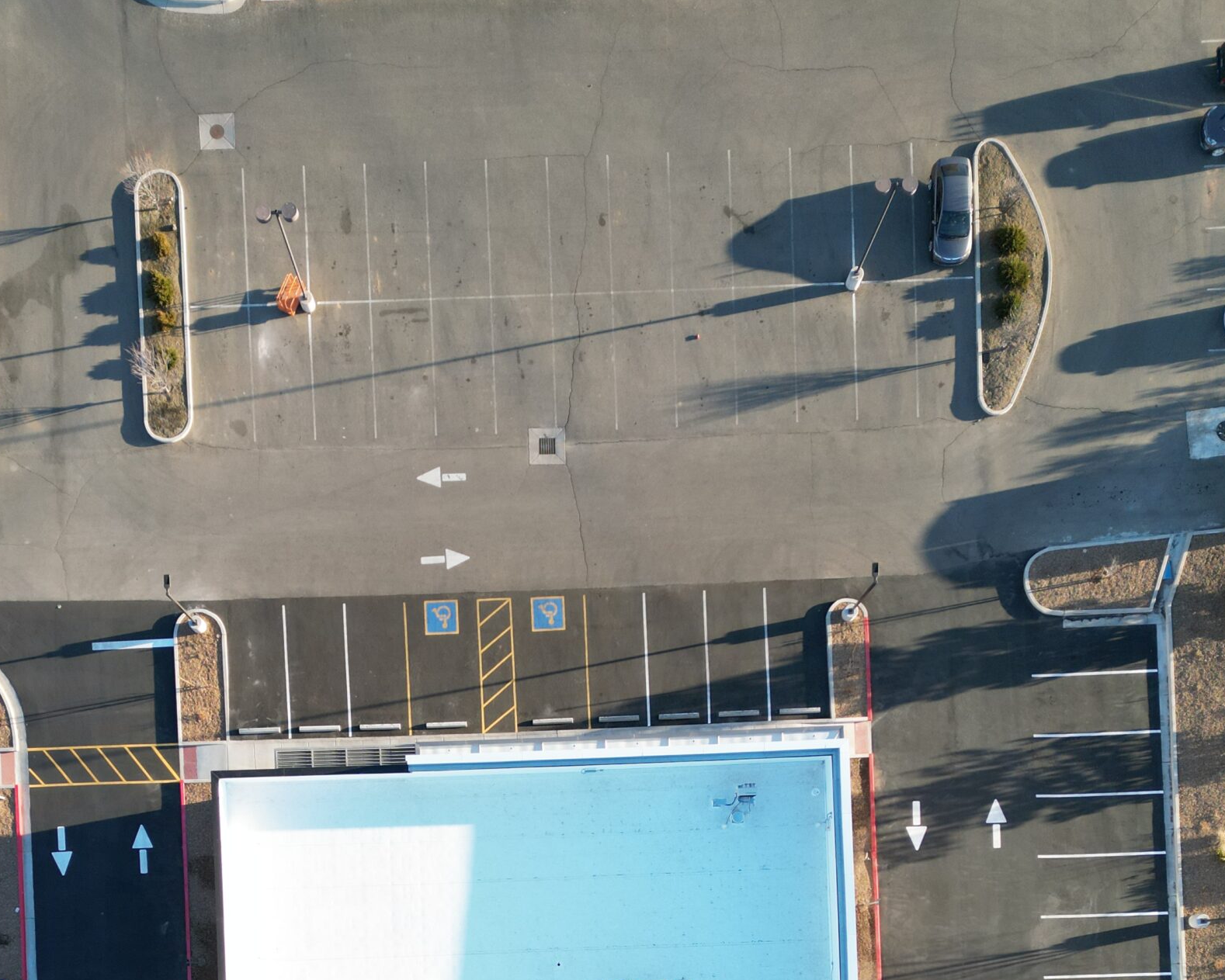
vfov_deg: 35.8
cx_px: 540
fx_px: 1378
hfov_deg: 47.8
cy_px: 954
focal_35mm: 38
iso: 200
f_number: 1.7
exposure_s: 1/500
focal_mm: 6.72
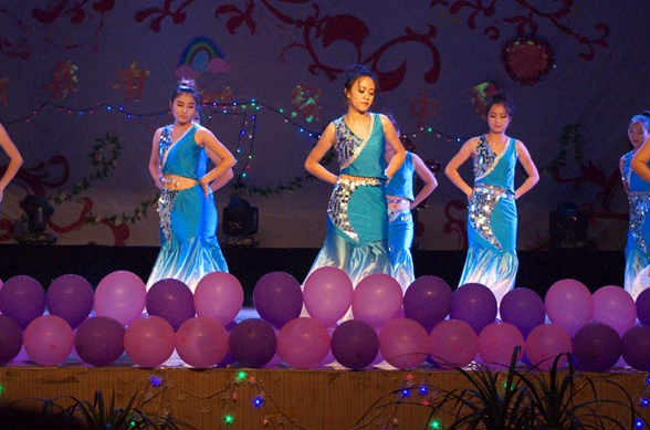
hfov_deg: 20.9
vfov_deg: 13.9
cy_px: 160
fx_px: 1765
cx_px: 301
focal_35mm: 98
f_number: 5.6
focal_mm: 47.5
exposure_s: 1/500
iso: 6400
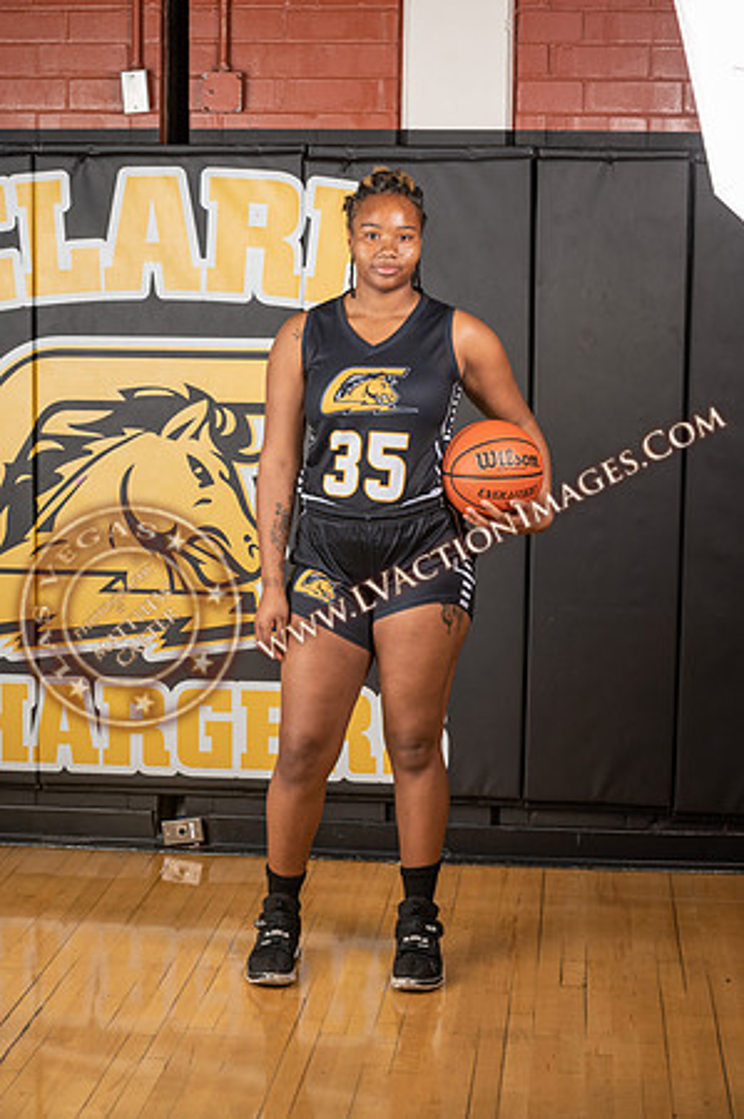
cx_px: 372
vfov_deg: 28.9
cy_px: 560
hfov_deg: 19.4
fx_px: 2175
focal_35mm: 70
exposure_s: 1/125
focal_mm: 70
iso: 100
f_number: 9
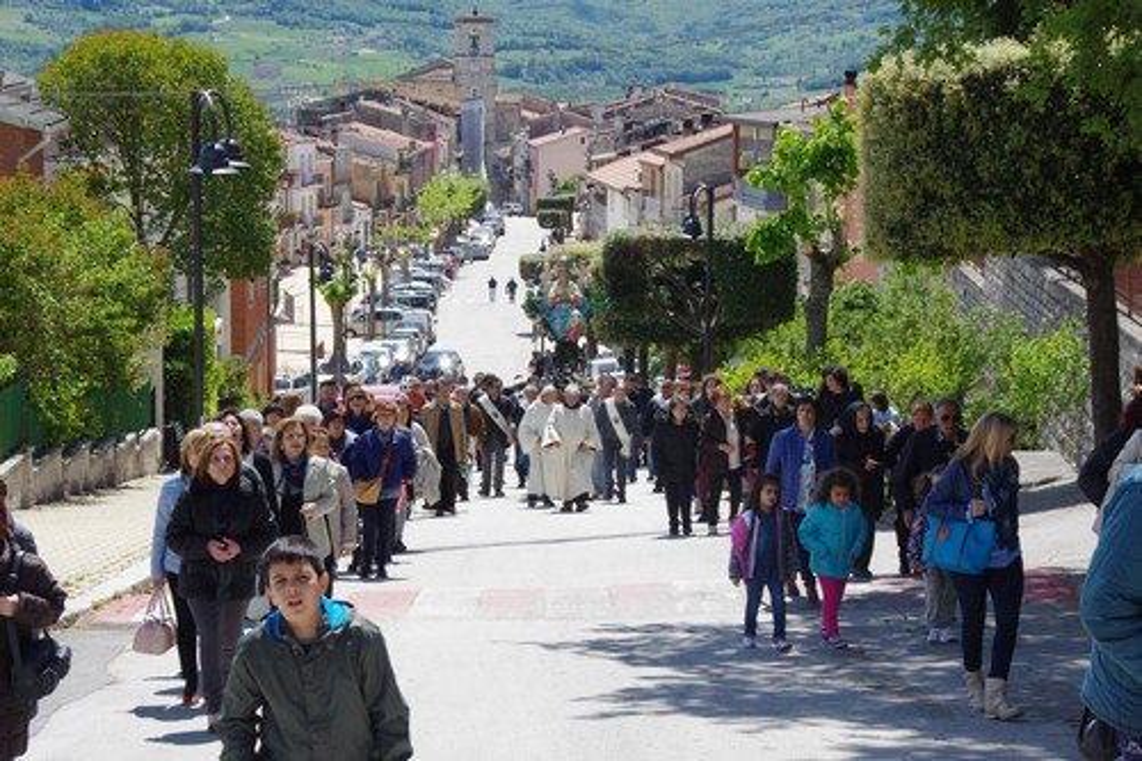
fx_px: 2854
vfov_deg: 15.2
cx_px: 571
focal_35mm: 90
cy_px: 380
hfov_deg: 22.6
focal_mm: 60
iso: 640
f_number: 11
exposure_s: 1/320
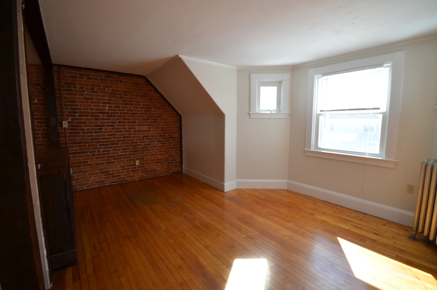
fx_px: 182
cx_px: 218
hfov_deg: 100.5
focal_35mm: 15
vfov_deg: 77.1
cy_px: 145
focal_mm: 10
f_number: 5
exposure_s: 1/100
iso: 400
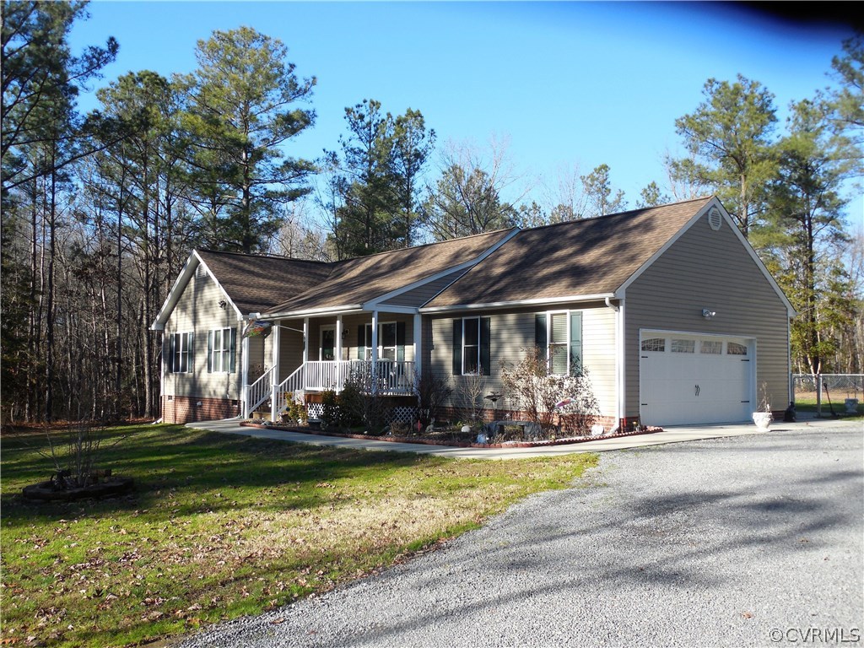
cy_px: 324
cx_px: 432
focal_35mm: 31
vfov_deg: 45.4
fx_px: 774
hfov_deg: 58.4
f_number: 3.6
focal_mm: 5.6
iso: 125
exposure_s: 1/400
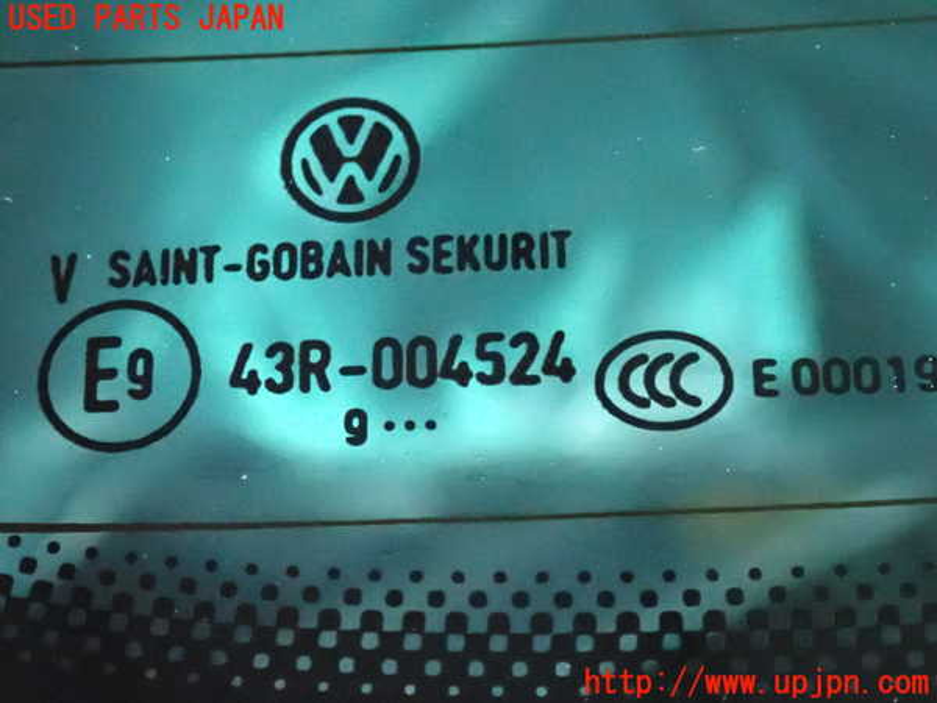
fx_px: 2707
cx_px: 468
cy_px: 352
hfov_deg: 19.6
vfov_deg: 14.8
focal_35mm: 100
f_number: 4.9
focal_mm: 18
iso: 6400
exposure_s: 1/125
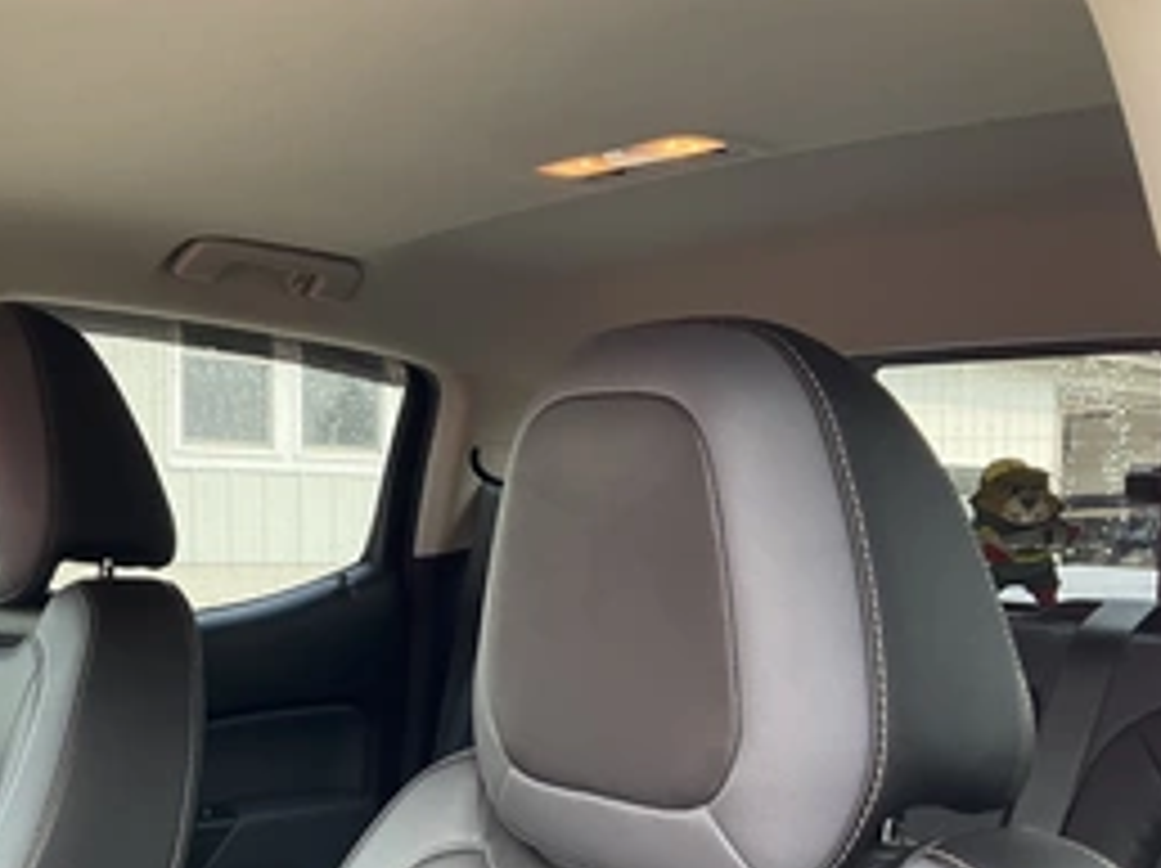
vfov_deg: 31.5
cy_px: 670
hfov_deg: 41.3
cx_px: 346
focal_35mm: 45
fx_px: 1508
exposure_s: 1/130
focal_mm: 3
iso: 32
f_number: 1.8
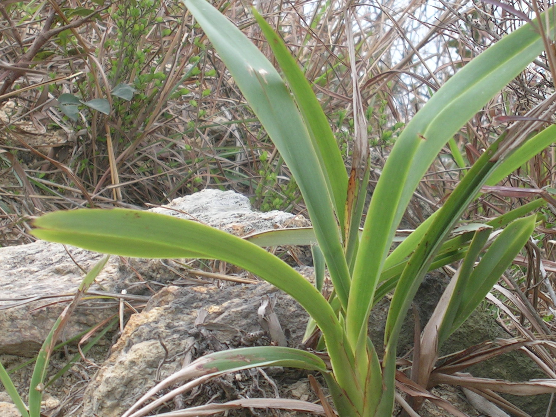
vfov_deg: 10.7
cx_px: 335
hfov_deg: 14.2
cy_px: 218
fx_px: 2232
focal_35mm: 139
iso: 50
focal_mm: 15.5
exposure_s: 1/84.7
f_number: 4.8
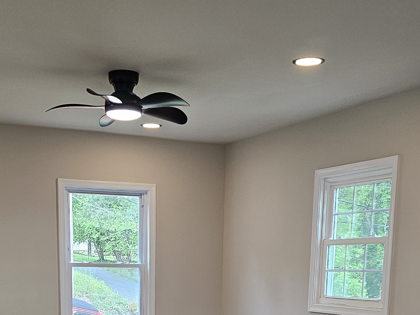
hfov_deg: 32.7
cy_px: 358
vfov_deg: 23.1
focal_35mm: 59
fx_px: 716
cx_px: 182
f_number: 1.7
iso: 200
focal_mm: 6.3
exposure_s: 1/180
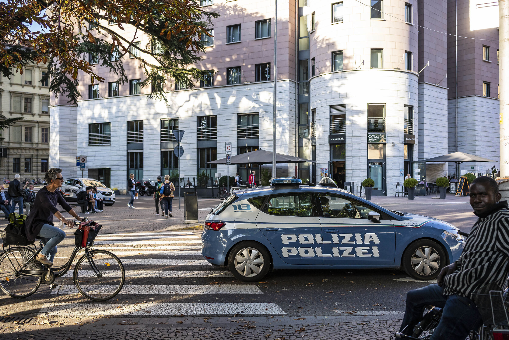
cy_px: 170
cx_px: 254
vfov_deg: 37.9
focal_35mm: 35
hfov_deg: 54.4
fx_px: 495
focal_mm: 35
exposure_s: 1/1000
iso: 1250
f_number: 4.5
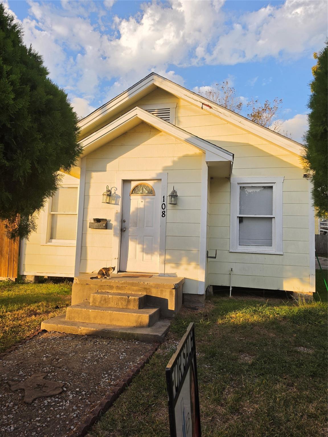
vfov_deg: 73.9
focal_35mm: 23
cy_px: 218
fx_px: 291
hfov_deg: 58.9
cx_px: 164
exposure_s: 1/2524
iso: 64
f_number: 1.4
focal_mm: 6.5
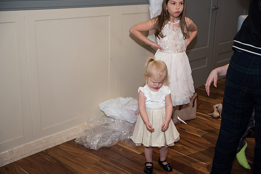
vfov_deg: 27.0
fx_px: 363
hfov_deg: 39.6
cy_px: 87
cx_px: 130
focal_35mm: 50
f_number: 2.8
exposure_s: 1/100
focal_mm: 50
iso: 400
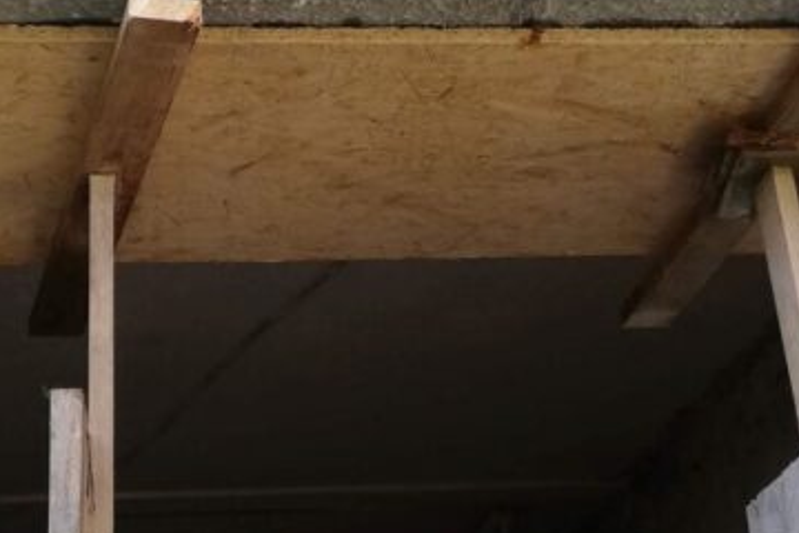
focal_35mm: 77
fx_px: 1709
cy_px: -4
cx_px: 386
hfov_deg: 26.3
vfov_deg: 17.3
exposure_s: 1/100
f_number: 2.2
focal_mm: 3.81
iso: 64
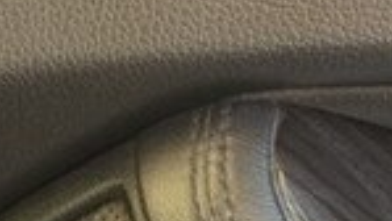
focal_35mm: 140
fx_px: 1456
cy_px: 570
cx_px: 153
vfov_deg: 7.9
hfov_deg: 15.3
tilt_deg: -46.4
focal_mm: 4.15
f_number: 2.2
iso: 64
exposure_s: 1/33
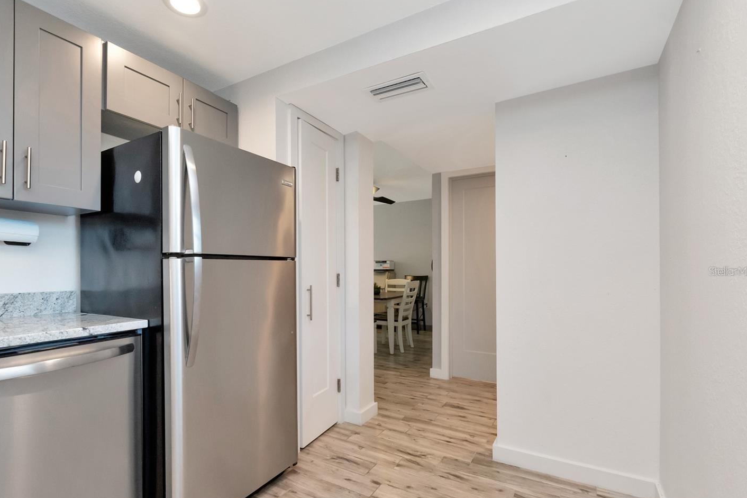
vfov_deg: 70.3
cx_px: 335
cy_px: 271
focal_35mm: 17
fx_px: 353
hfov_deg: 93.0
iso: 1600
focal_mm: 10
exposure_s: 1/60
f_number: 7.1
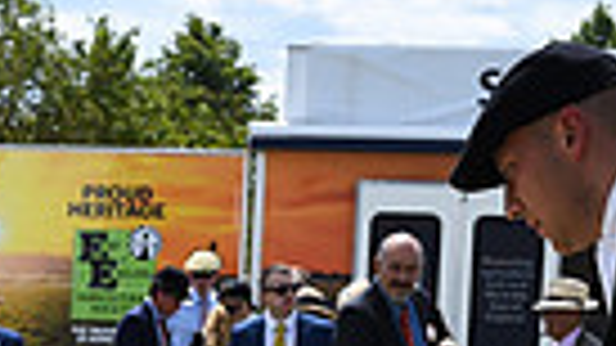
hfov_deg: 9.5
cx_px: -274
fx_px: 3625
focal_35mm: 222
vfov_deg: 5.3
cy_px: 849
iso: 400
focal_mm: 50
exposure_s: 1/1250
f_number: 9
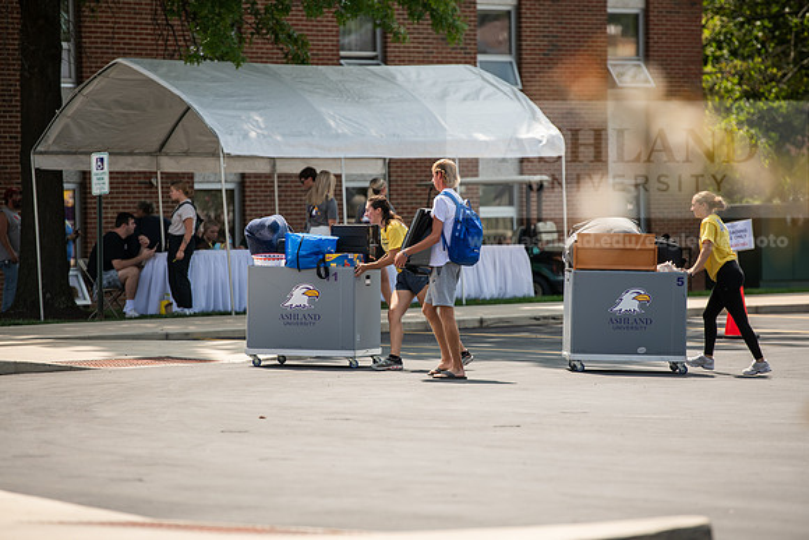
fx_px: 4271
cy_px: 270
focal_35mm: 190
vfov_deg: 7.2
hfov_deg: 10.8
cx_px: 404
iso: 64
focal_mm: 190
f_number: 3.5
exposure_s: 1/400
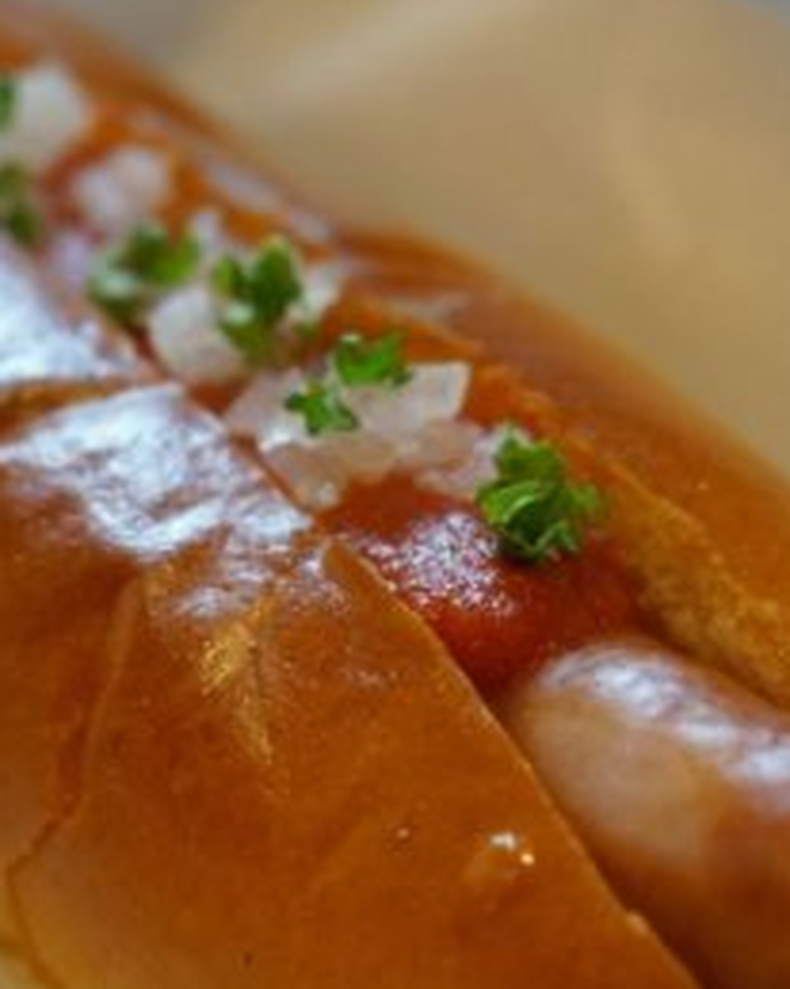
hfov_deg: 8.8
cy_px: 579
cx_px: 290
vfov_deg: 11.0
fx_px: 5114
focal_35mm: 175
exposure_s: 1/40
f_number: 5.6
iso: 1600
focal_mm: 67
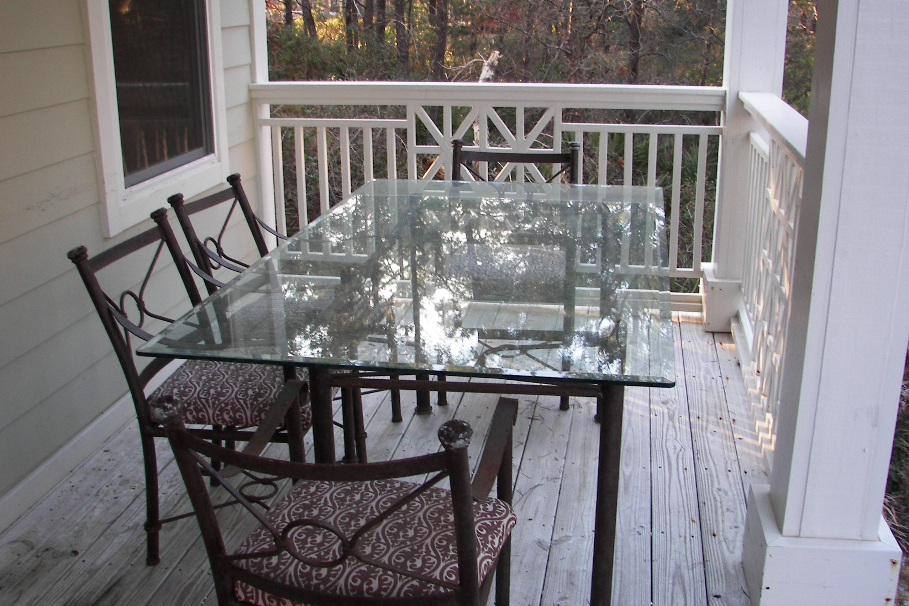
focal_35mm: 38
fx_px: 959
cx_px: 459
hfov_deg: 50.7
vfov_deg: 35.0
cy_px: 262
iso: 64
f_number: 2.8
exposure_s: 1/30
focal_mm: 6
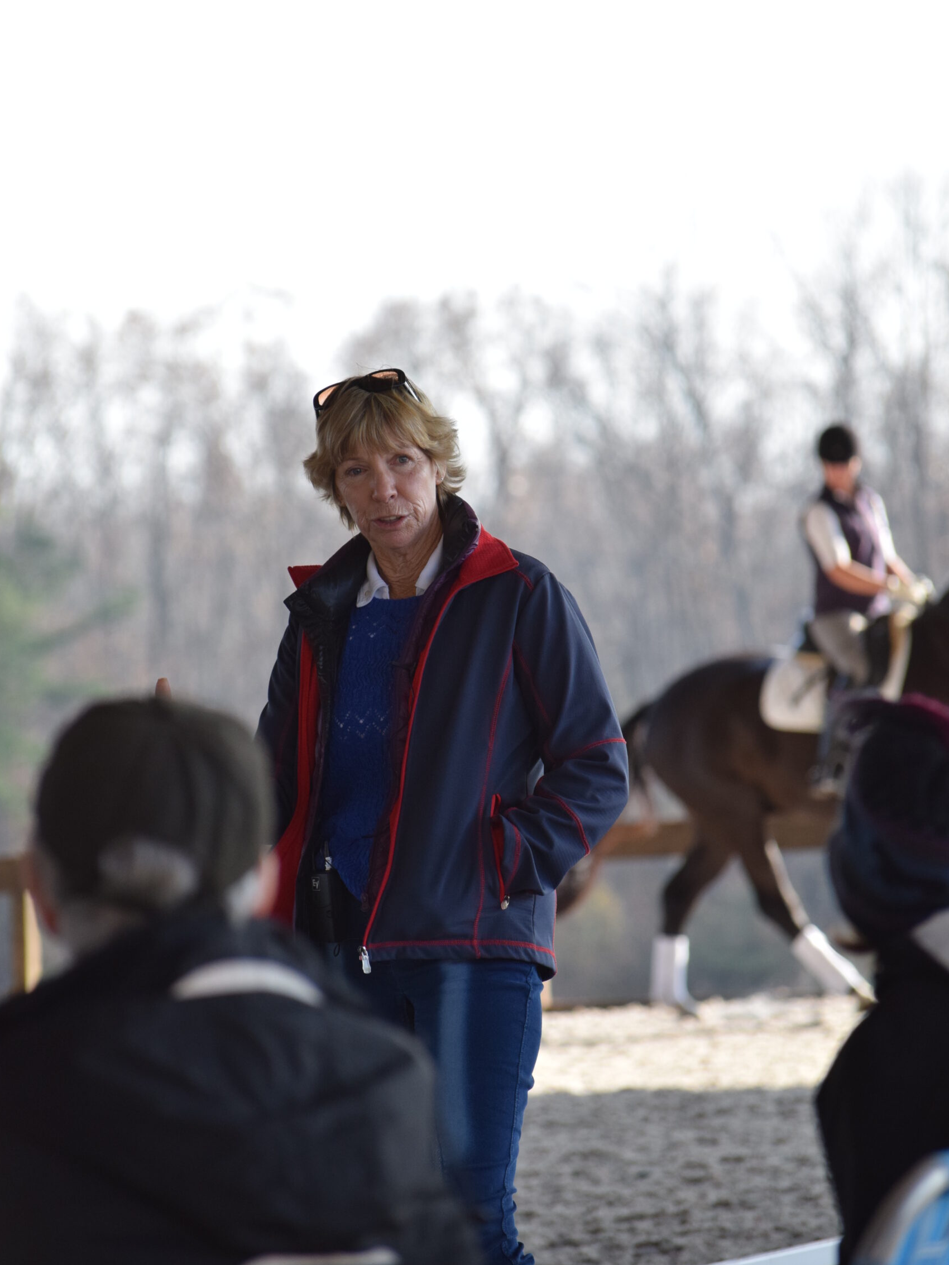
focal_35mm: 253
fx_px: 9230
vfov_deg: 7.8
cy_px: 583
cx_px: 474
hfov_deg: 5.9
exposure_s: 1/1000
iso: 640
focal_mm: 155
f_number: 5
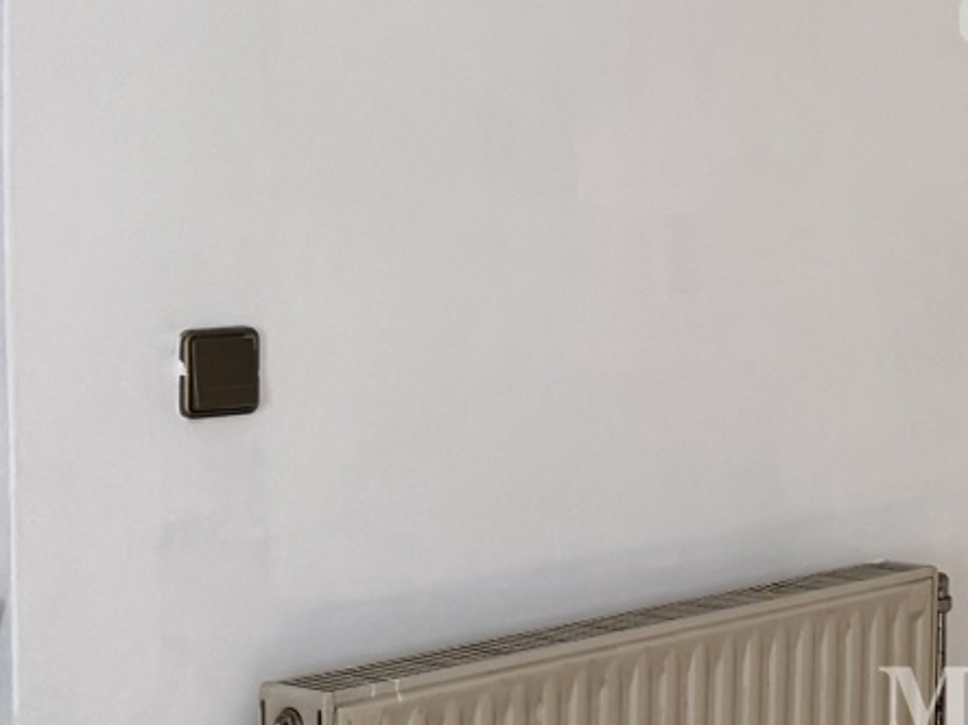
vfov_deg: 14.2
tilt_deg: -0.8
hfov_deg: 17.2
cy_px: 229
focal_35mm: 104
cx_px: 1423
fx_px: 2907
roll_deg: -0.2
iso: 160
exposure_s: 1/121
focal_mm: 6.76
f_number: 1.78
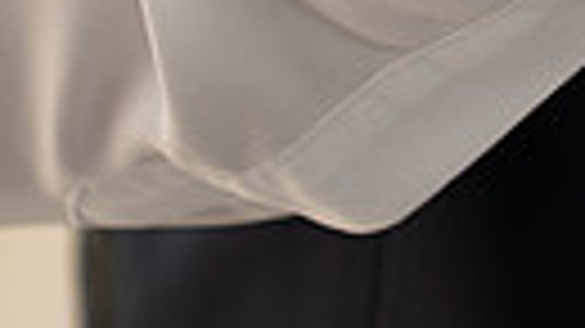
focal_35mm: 233
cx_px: 756
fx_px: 3613
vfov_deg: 5.1
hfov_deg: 9.1
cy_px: -297
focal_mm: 50
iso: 50
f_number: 2.8
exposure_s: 1/100
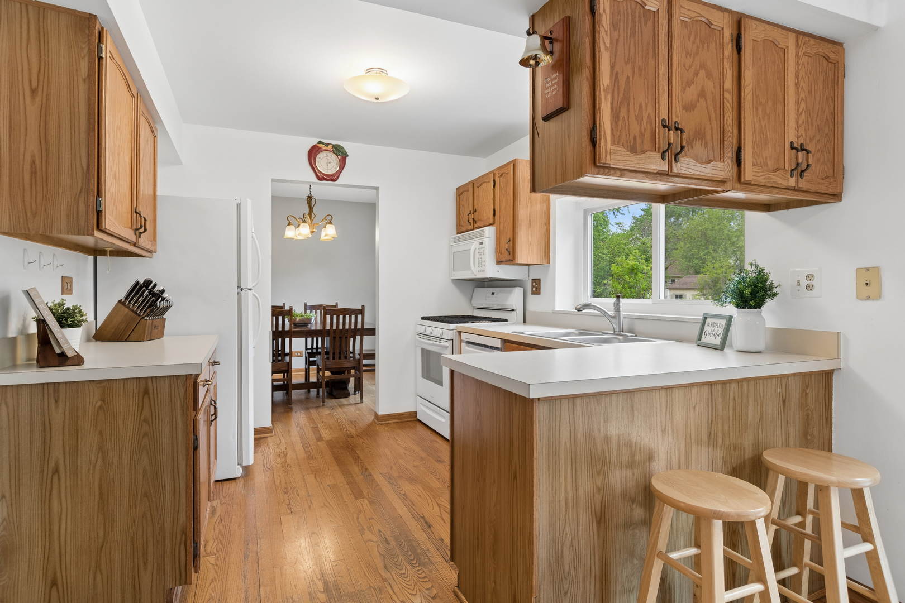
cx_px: 452
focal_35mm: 18
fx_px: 452
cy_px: 302
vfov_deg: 67.4
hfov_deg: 90.0
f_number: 8
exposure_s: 1/8
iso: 250
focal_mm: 12
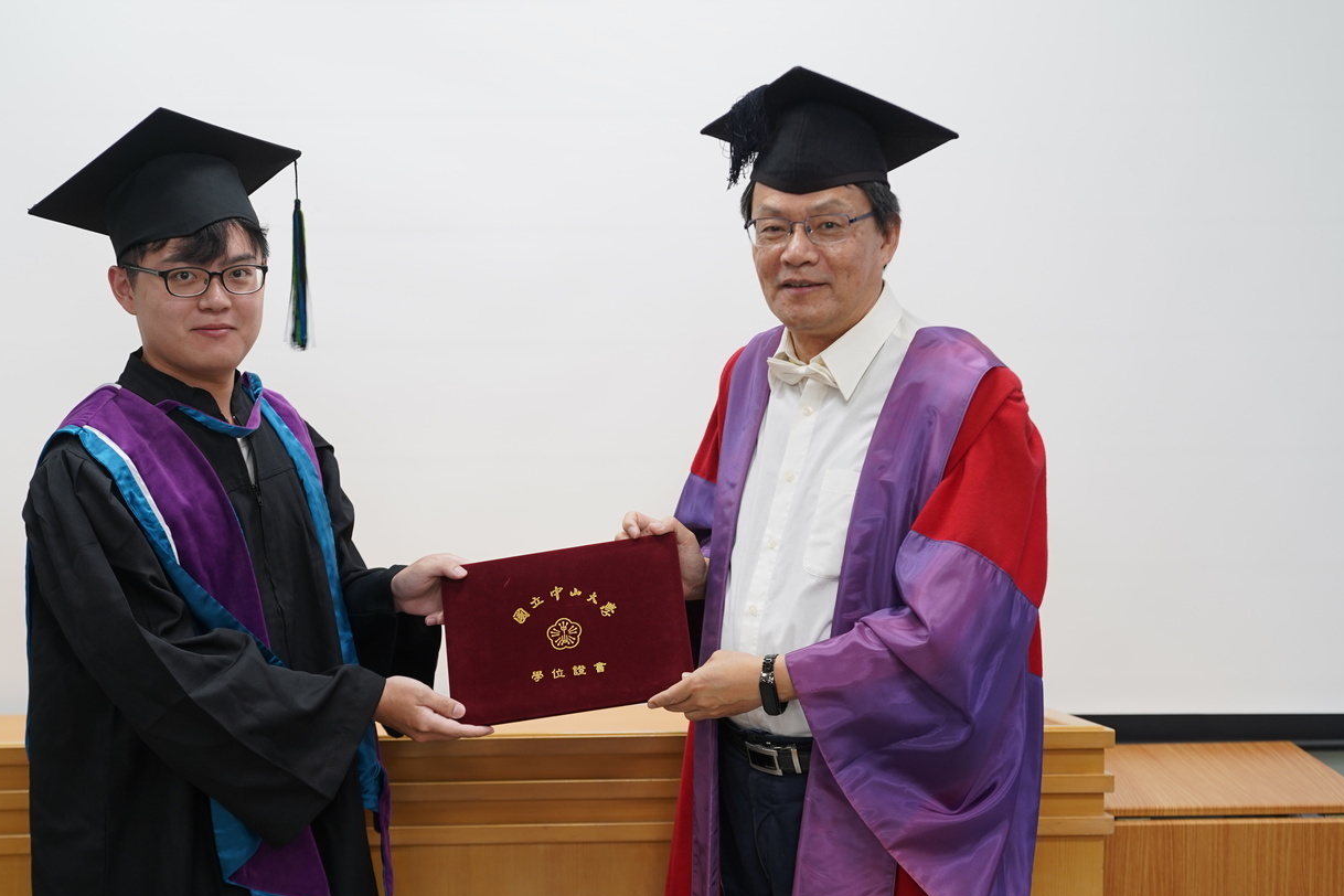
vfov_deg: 20.3
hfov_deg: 30.1
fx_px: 2501
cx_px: 608
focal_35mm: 67
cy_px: 465
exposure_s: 1/60
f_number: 2.8
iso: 250
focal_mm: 51
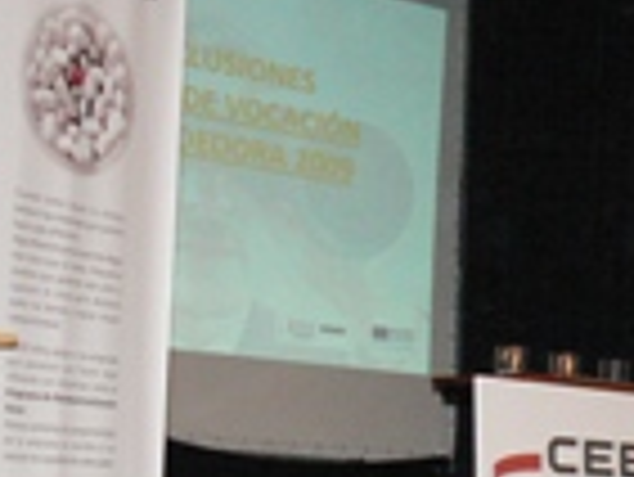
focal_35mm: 102
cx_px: 827
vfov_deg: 14.5
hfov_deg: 18.0
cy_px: 374
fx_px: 1870
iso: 320
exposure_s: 1/30
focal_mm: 6
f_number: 2.8
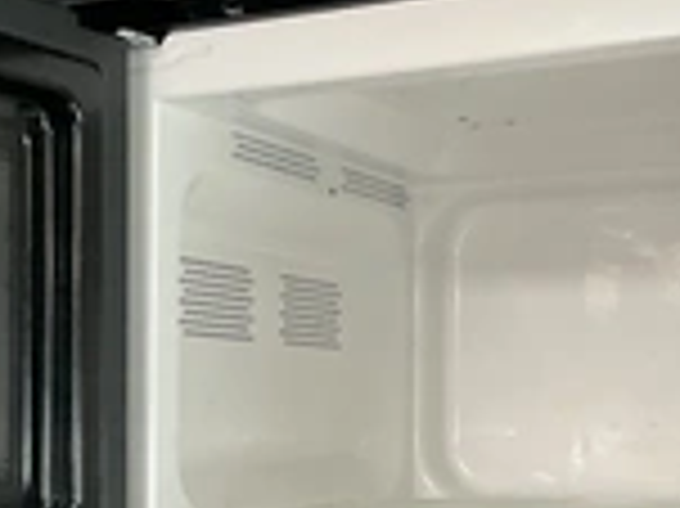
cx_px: 225
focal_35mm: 77
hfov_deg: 25.2
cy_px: 360
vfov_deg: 19.0
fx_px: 1511
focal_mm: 3
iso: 250
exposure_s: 1/60
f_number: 1.8
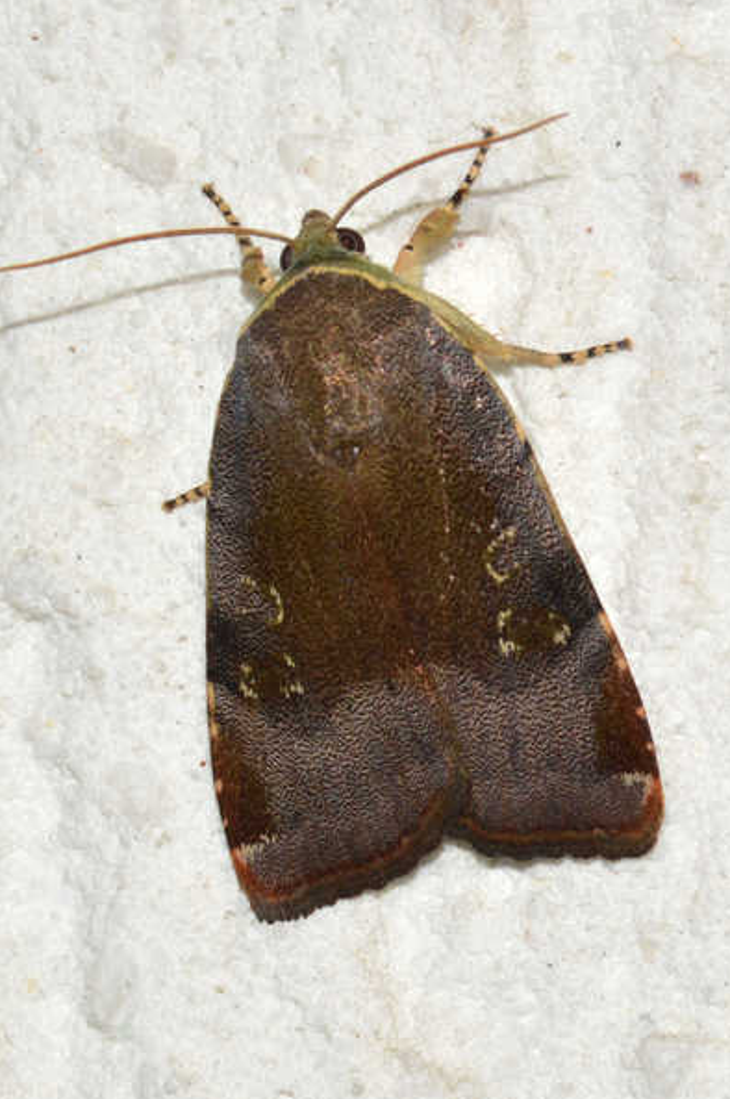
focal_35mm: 162
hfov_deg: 8.5
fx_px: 4939
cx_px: 348
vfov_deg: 12.7
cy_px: 534
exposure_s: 1/200
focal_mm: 100
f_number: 20
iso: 100
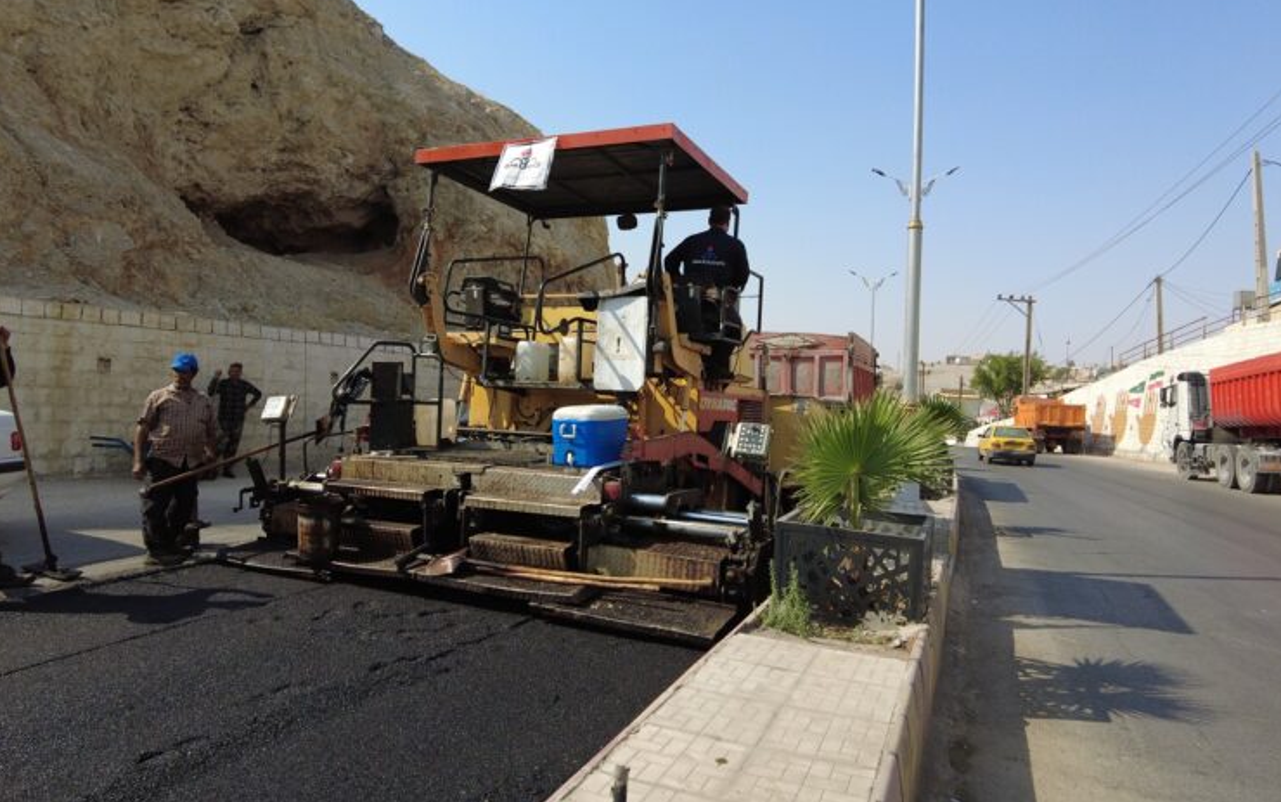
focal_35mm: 22
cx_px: 660
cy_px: 333
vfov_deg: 54.8
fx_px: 768
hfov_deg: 79.6
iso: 100
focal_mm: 4.4
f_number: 1.8
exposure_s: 1/1250
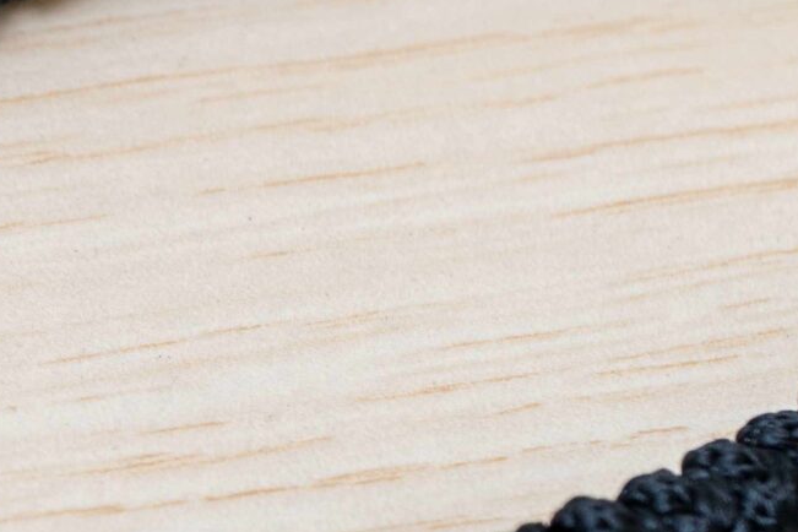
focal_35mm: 177
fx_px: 3923
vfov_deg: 7.8
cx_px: -351
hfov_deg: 11.2
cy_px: 213
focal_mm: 30
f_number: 5
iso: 125
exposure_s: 1/10
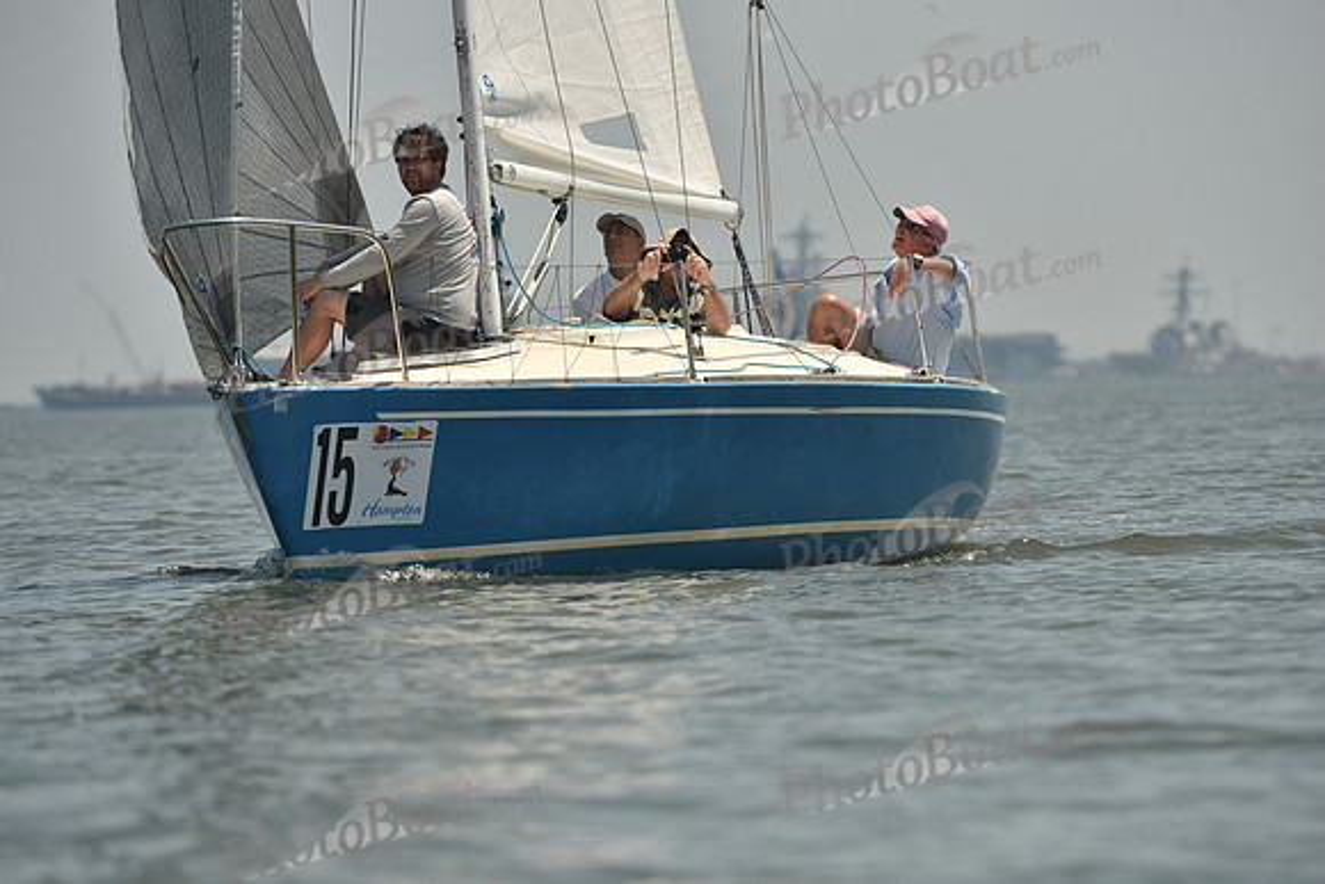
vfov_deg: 3.4
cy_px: 442
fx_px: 14725
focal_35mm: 400
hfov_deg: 5.2
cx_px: 662
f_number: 7.1
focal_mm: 400
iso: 320
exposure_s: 1/1600
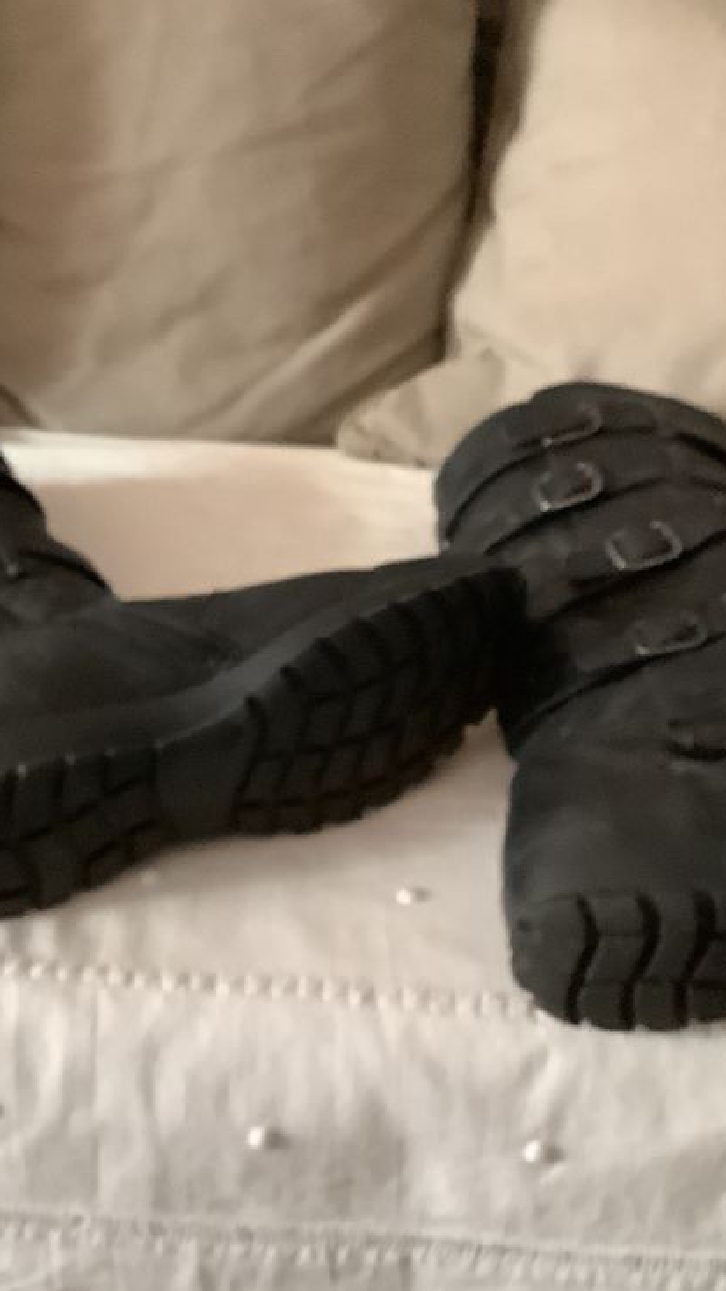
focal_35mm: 46
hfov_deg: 26.0
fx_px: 1574
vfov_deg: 44.6
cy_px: 651
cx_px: 364
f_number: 2.4
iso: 400
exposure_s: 1/33
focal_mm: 3.3
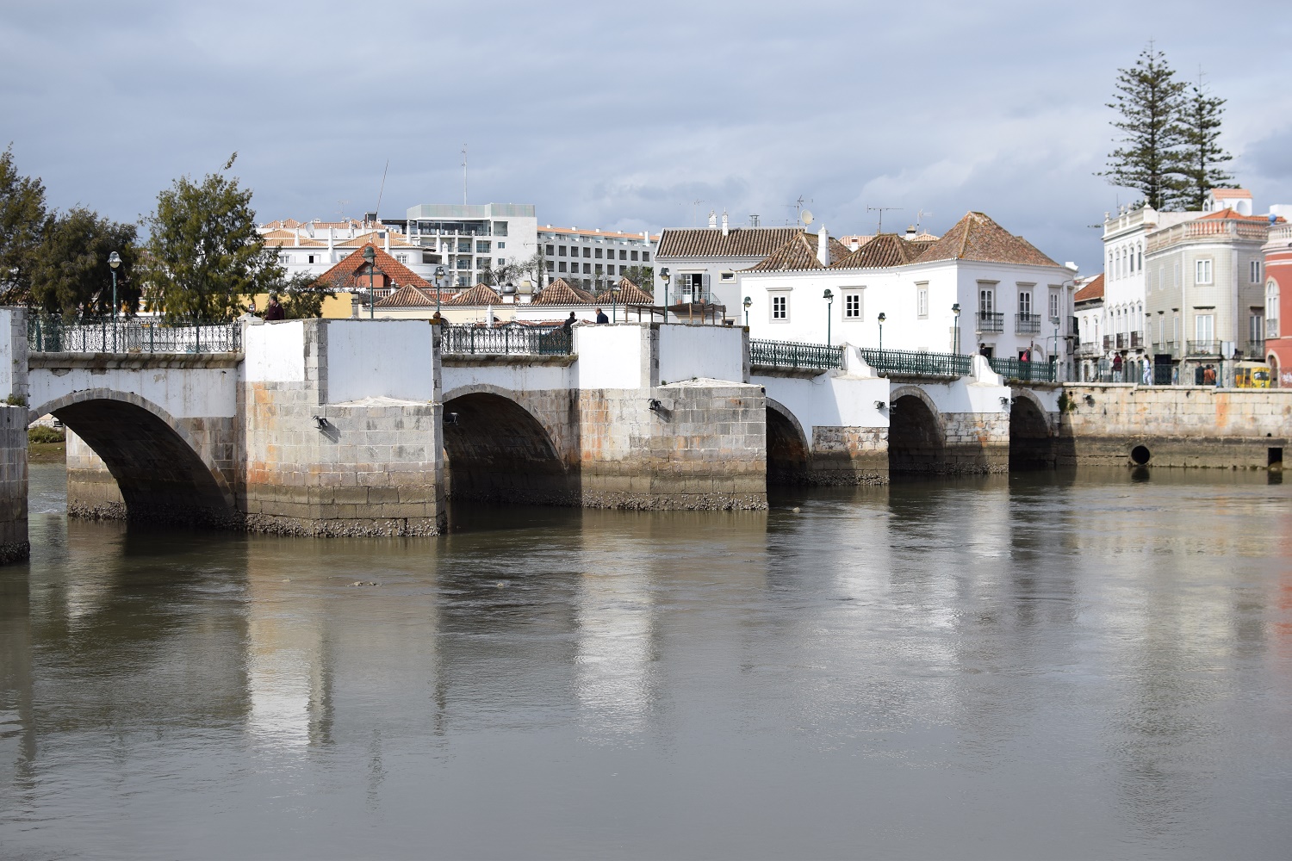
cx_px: 646
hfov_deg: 37.9
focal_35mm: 52
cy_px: 430
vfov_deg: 25.8
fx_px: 1884
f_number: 3.5
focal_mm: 35
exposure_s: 1/2500
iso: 200
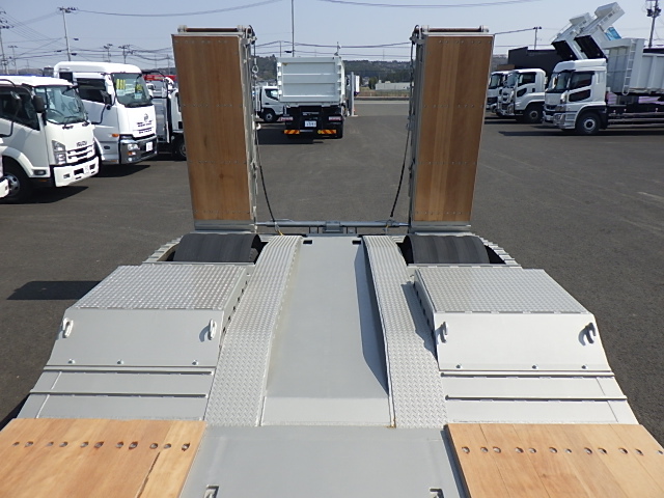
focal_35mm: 28
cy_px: 249
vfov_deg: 49.7
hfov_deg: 63.4
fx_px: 537
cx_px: 332
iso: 125
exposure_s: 1/1000
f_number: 4.2
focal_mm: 5
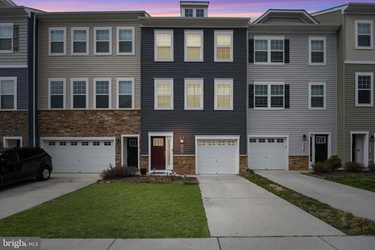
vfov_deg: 73.7
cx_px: 188
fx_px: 167
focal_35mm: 16
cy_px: 125
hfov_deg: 96.8
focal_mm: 16
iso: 100
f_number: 5
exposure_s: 1/800
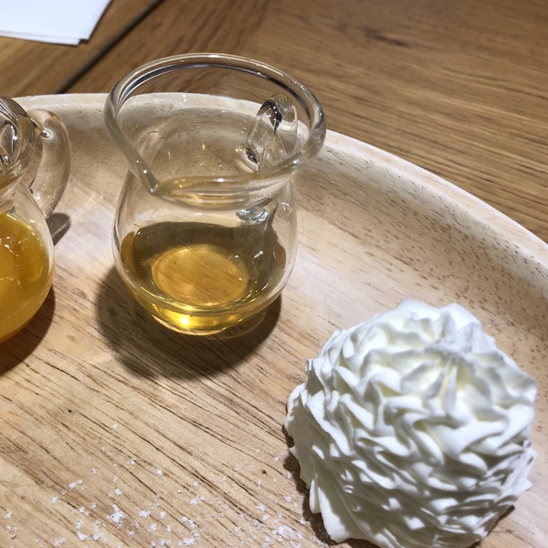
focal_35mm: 34
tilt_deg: -47.9
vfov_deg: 48.4
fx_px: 609
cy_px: 270
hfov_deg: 47.6
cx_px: 178
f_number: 1.8
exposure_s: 1/30
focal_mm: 3.99
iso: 32
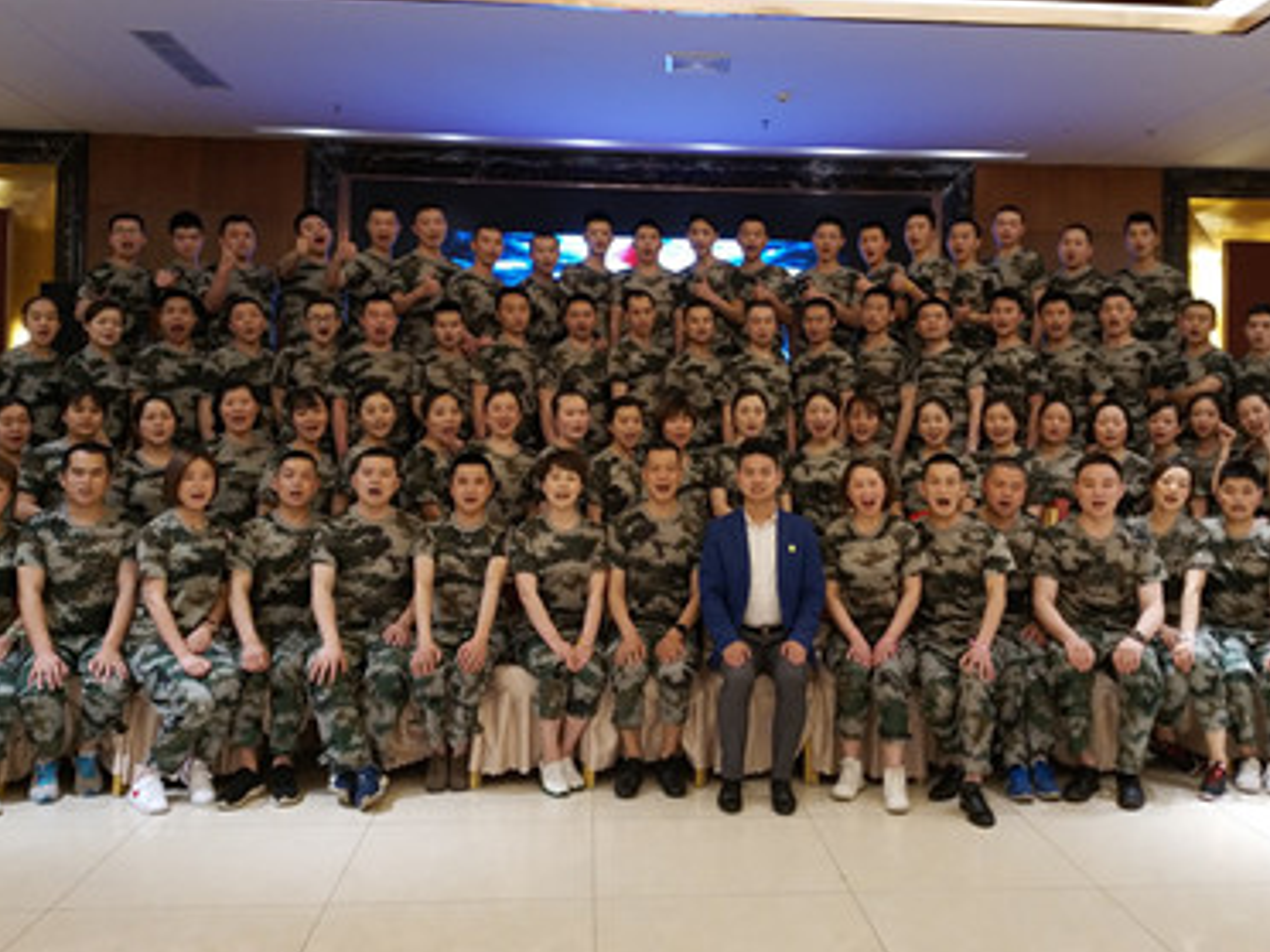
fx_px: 1578
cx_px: 710
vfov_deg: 33.5
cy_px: 391
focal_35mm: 43
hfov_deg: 43.8
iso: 230
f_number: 2
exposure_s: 1/33
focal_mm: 4.5
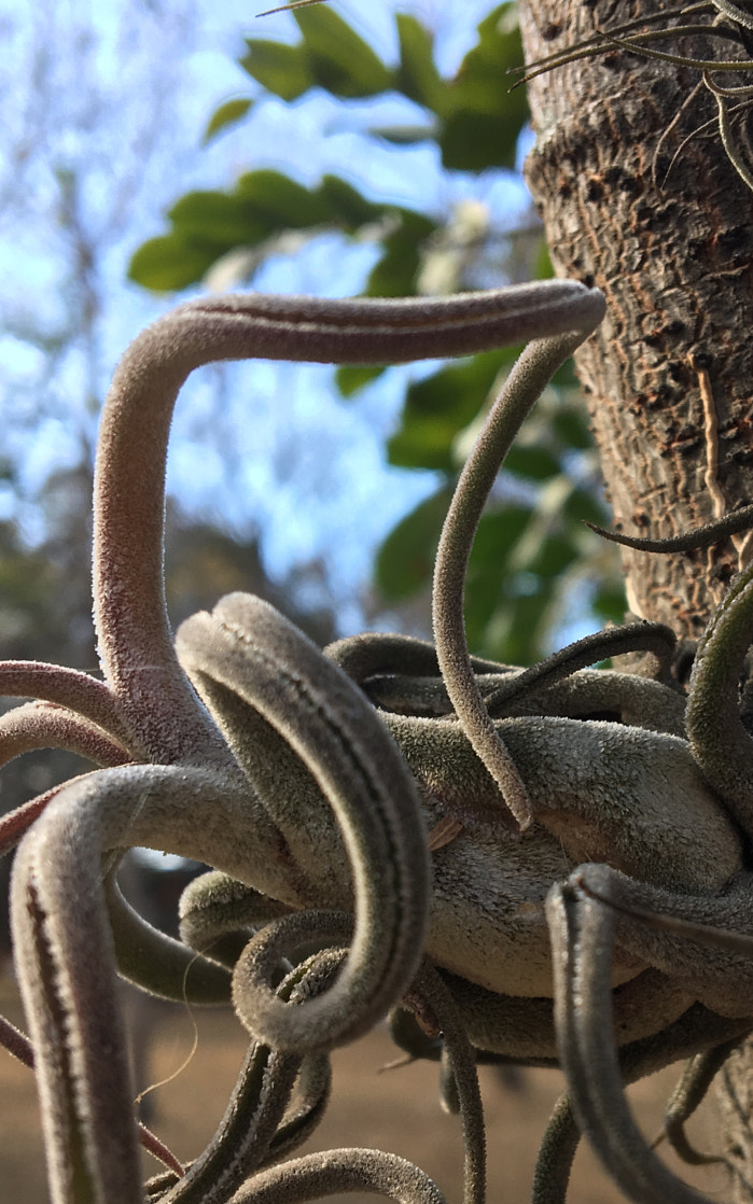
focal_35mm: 44
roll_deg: -0.6
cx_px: 507
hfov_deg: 29.0
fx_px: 1444
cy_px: 700
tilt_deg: +11.6
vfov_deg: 45.1
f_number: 2.2
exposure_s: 1/195
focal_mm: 4.15
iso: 25
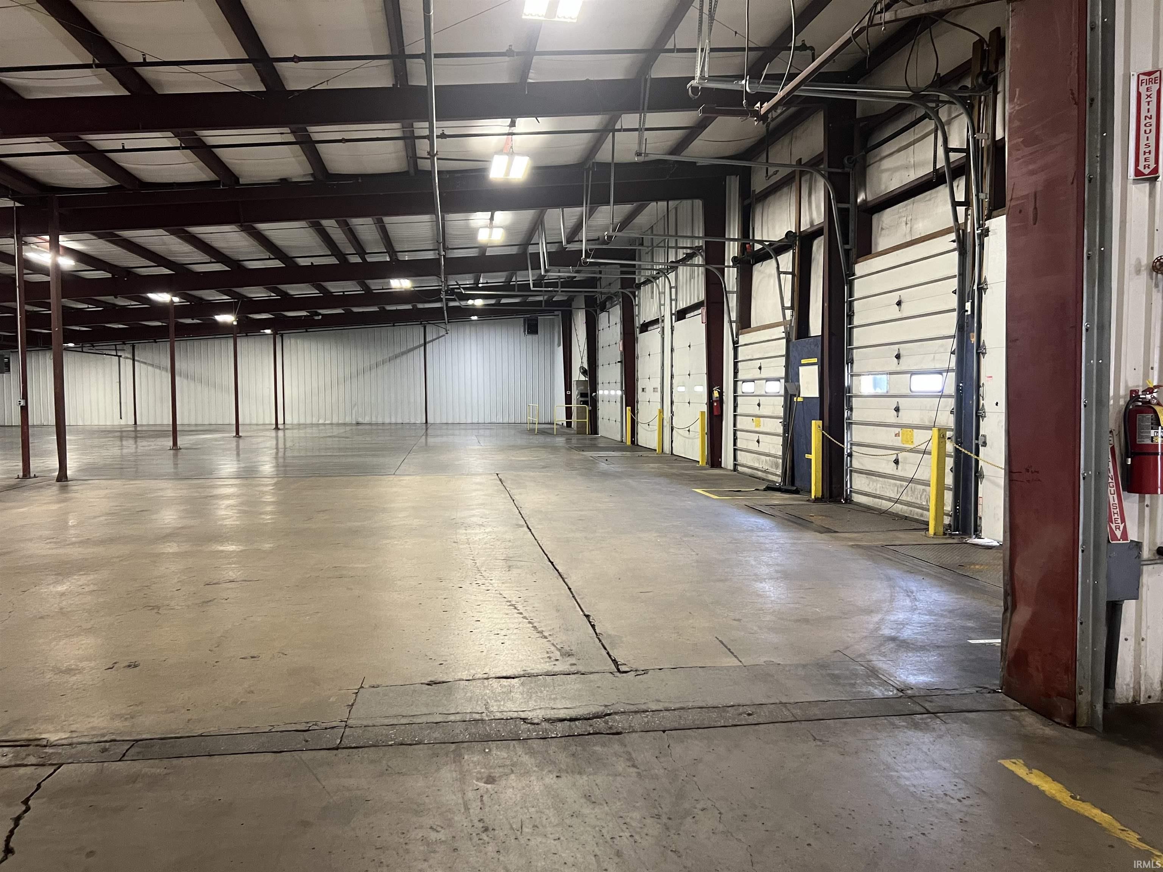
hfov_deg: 67.3
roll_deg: +0.2
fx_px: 874
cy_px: 436
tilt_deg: -3.5
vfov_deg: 53.1
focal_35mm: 26
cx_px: 582
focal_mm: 5.7
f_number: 1.5
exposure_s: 1/60
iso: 320
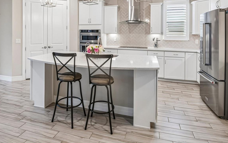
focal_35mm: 24
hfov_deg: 74.4
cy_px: 38
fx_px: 149
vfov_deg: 49.4
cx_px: 99
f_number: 8
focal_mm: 17
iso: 400
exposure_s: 1/20
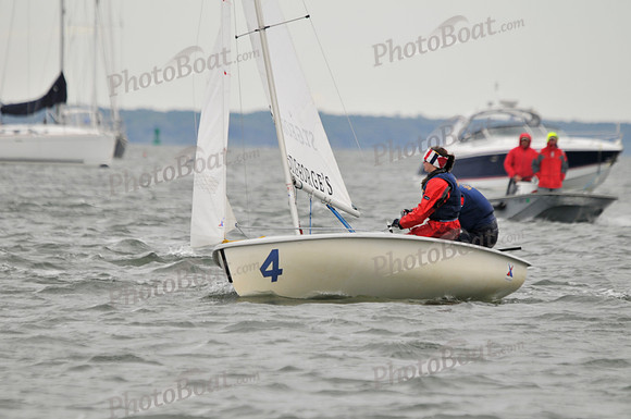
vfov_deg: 2.3
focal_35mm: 600
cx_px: 316
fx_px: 10502
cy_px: 210
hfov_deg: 3.4
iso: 200
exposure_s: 1/640
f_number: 8
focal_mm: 400
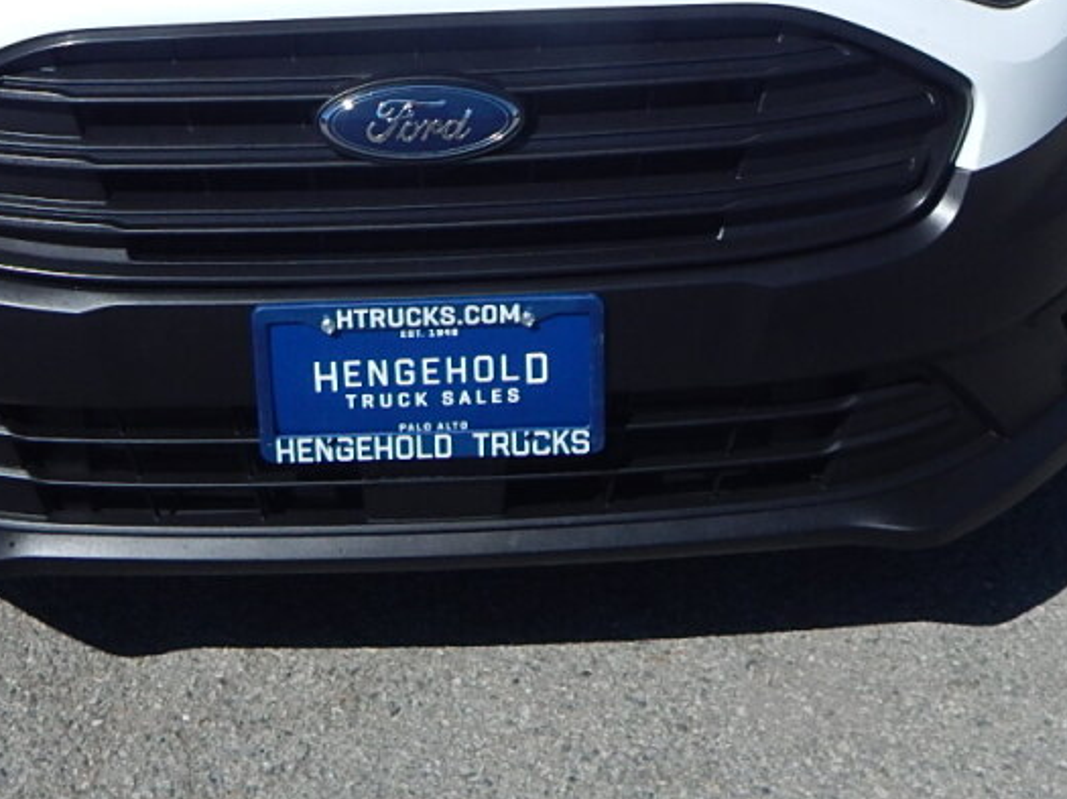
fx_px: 1879
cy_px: -77
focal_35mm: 61
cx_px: 362
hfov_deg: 31.5
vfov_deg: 22.6
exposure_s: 1/1250
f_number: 6.1
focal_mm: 4.5
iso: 125
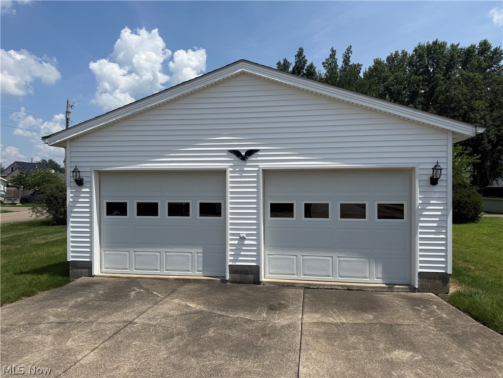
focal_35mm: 24
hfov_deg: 71.6
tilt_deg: -0.2
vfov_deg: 56.8
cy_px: 189
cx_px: 252
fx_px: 349
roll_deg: -0.1
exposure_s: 1/8130
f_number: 1.78
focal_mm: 6.76
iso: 80
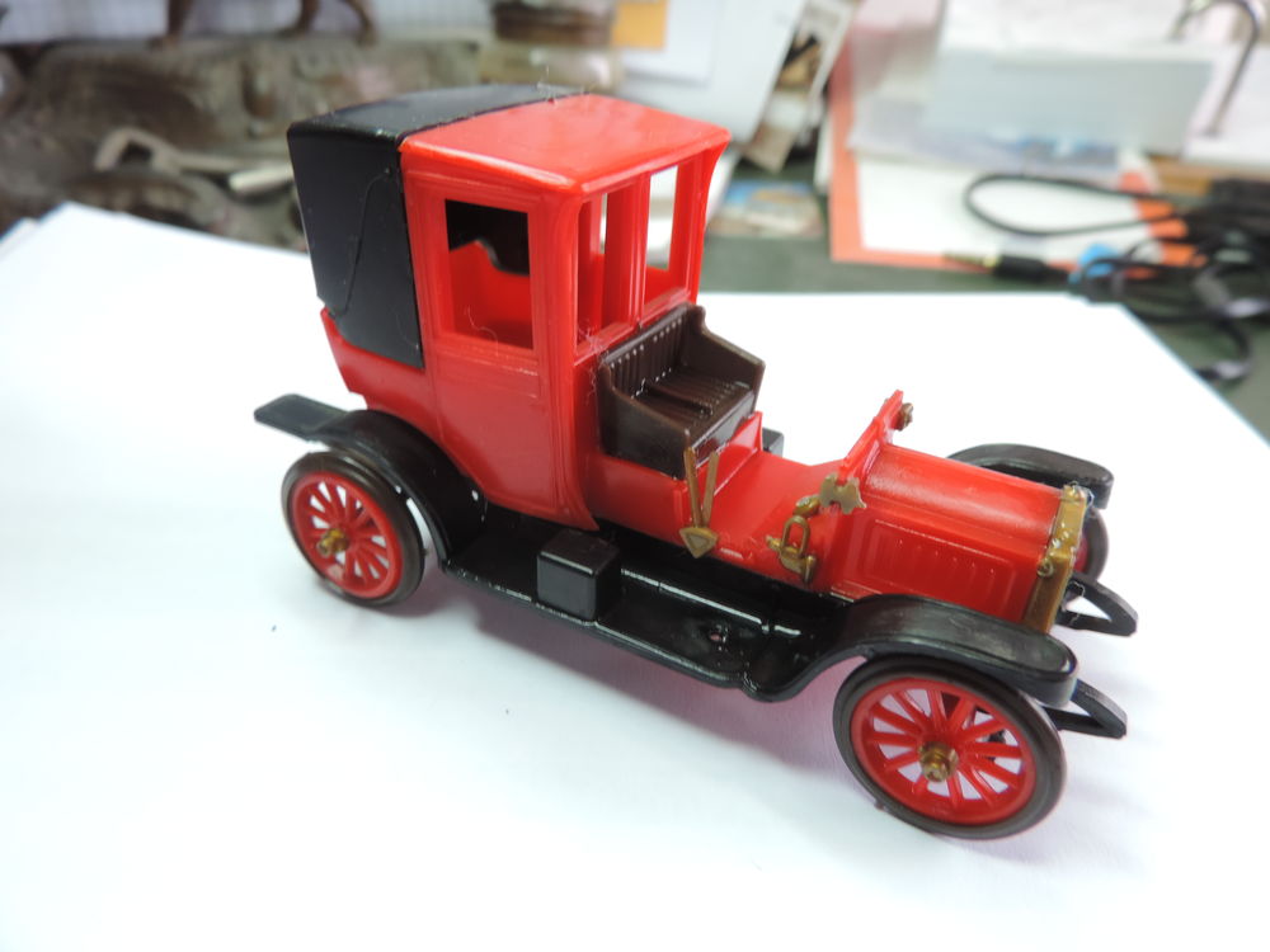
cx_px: 635
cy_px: 476
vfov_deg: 56.8
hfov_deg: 71.6
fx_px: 881
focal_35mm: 24
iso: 125
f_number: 3
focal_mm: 4.3
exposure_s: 1/30
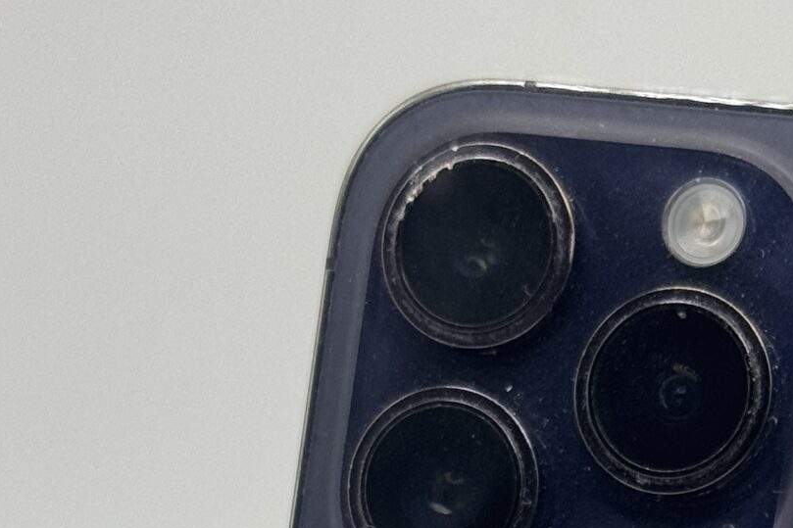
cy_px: 1128
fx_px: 3479
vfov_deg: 8.2
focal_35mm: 158
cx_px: 687
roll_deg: -1.3
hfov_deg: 12.9
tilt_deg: -29.8
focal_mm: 6.76
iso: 64
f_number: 1.78
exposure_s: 1/658
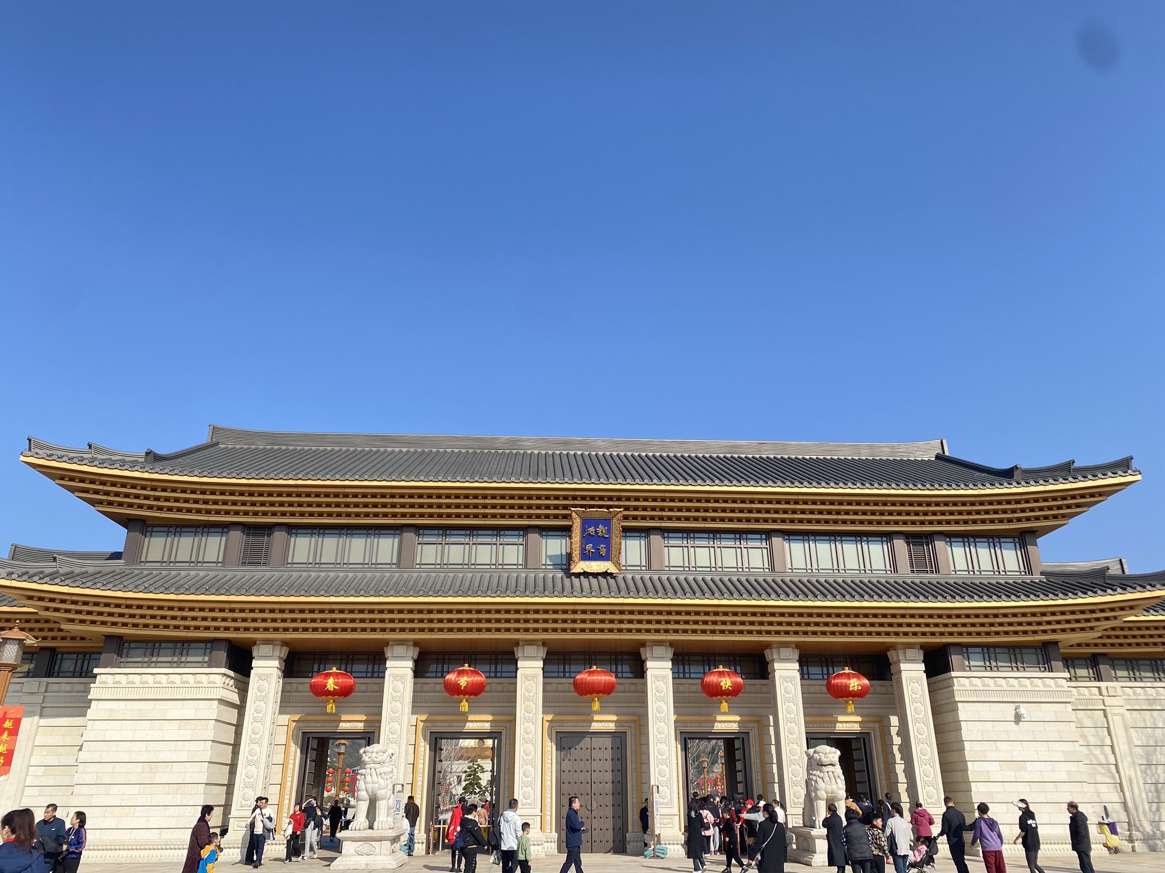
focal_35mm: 26
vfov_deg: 53.1
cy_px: 436
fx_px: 875
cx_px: 582
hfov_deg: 67.3
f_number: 1.8
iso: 32
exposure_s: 1/2028
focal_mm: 4.25
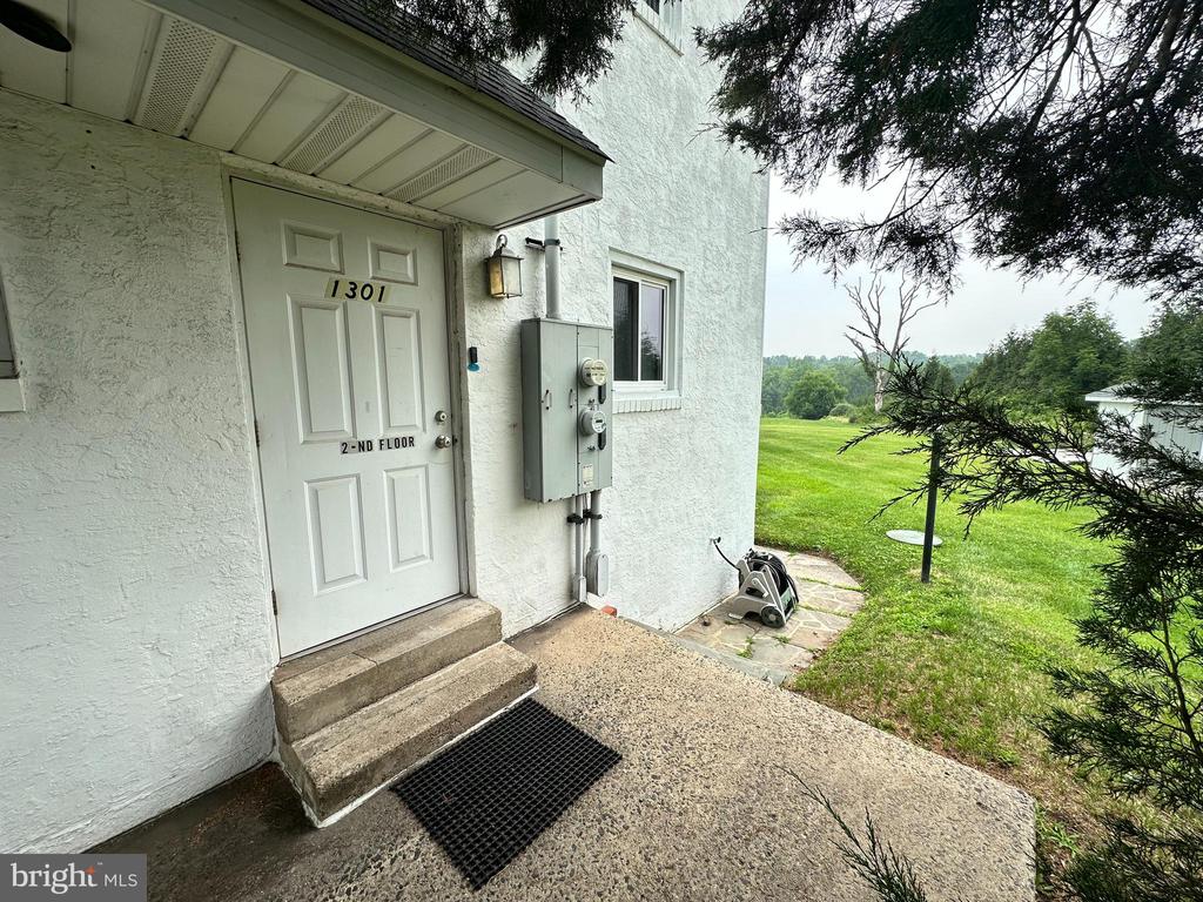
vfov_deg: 85.7
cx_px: 602
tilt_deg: -7.6
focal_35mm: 14
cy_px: 451
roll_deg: +0.2
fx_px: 487
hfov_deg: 102.1
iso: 40
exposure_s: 1/572
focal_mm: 2.22
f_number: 2.2
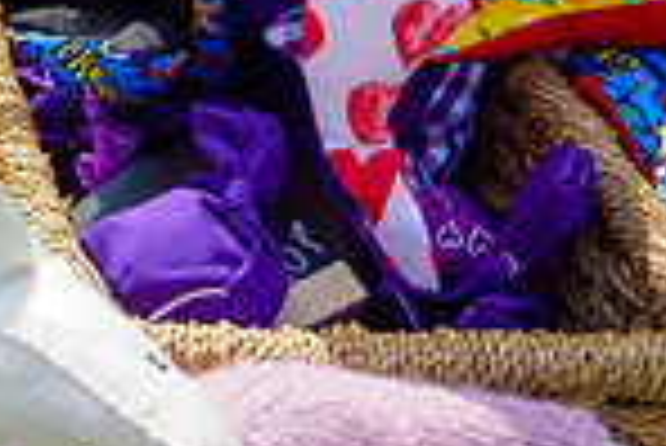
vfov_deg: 11.7
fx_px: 2037
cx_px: -396
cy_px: -313
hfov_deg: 16.5
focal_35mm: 110
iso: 200
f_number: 3.5
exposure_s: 1/2000
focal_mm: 13
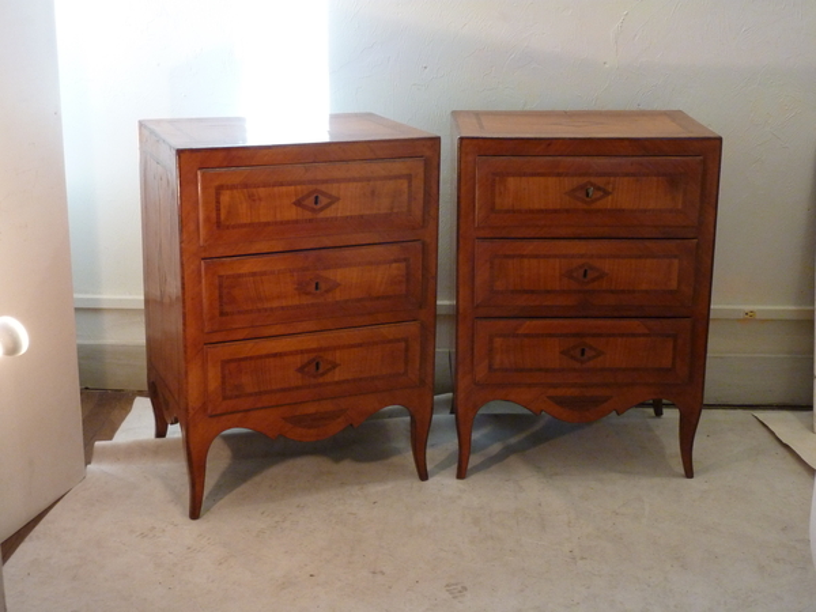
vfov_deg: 30.3
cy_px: 306
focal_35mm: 48
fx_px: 1131
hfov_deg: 39.7
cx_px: 408
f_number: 3.8
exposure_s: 1/20
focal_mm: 7.9
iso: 400
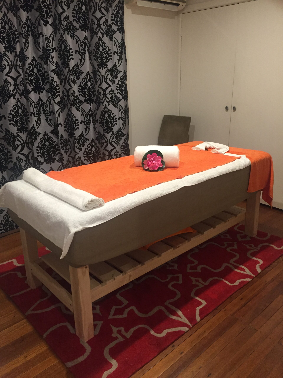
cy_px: 189
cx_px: 142
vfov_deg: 61.7
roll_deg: +1.0
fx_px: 316
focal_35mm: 29
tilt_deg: -18.1
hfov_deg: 48.2
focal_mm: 4.15
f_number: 2.2
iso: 250
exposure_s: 1/33
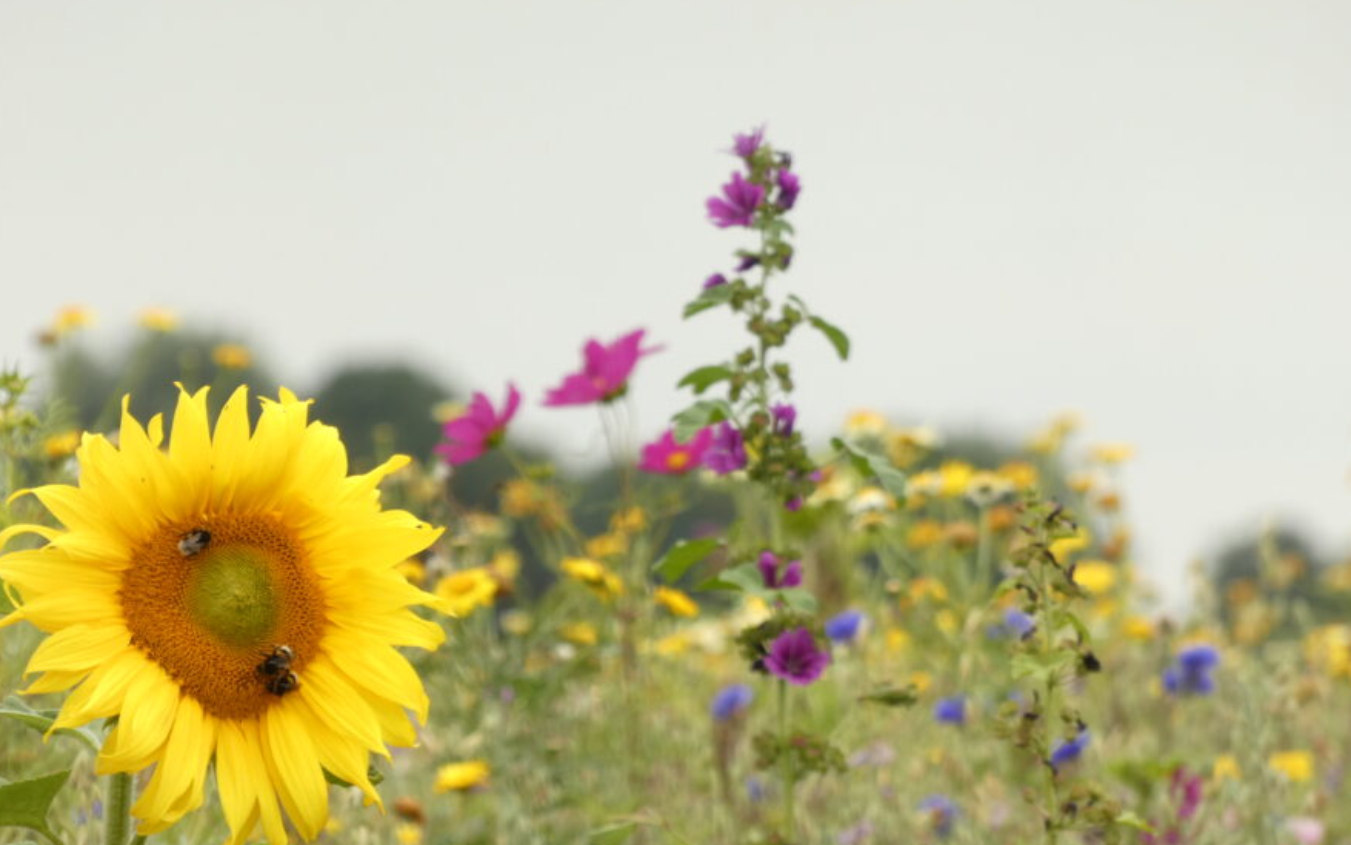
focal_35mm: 854
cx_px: 629
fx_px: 31448
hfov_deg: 2.5
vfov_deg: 1.5
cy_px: 523
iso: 80
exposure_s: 1/100
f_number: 6.3
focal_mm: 132.1
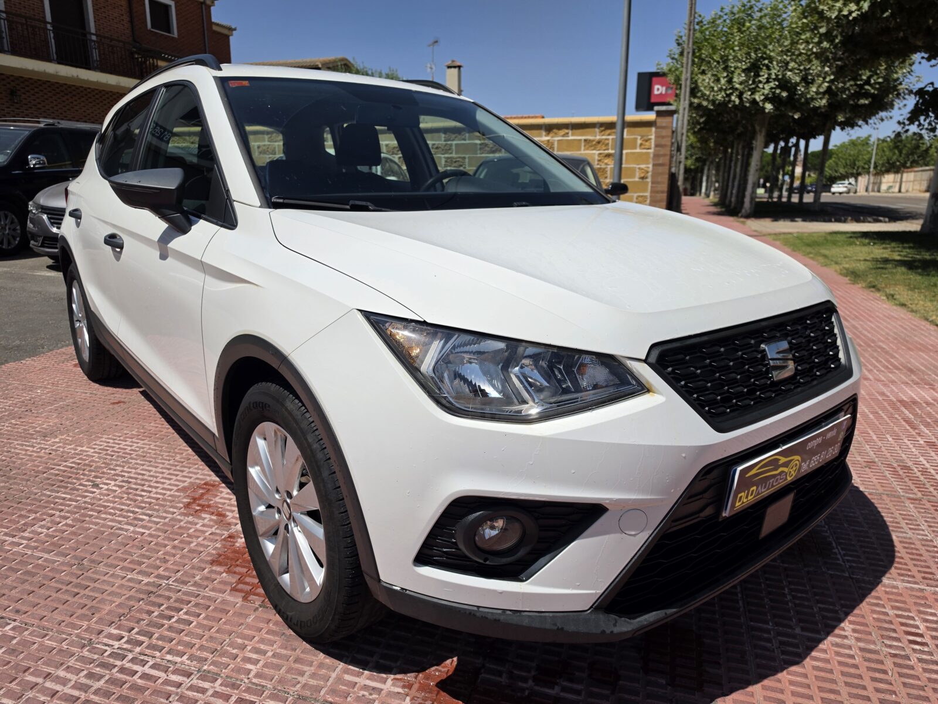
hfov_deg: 73.9
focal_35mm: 23
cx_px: 469
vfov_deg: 58.9
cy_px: 352
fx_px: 623
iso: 32
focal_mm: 6.5
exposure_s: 1/7939
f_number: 1.4
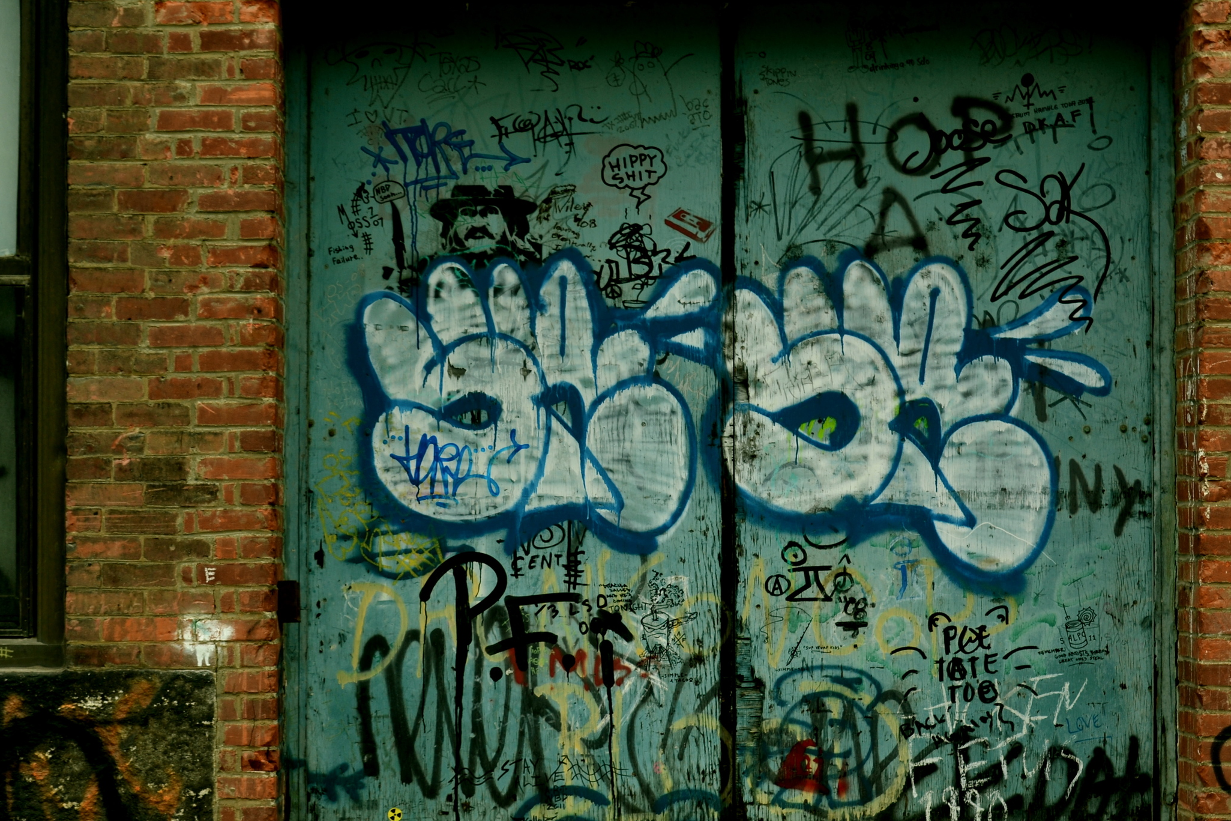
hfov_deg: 16.0
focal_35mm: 128
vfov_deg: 10.7
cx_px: 695
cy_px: 432
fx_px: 4376
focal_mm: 70
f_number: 4.5
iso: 100
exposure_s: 1/250
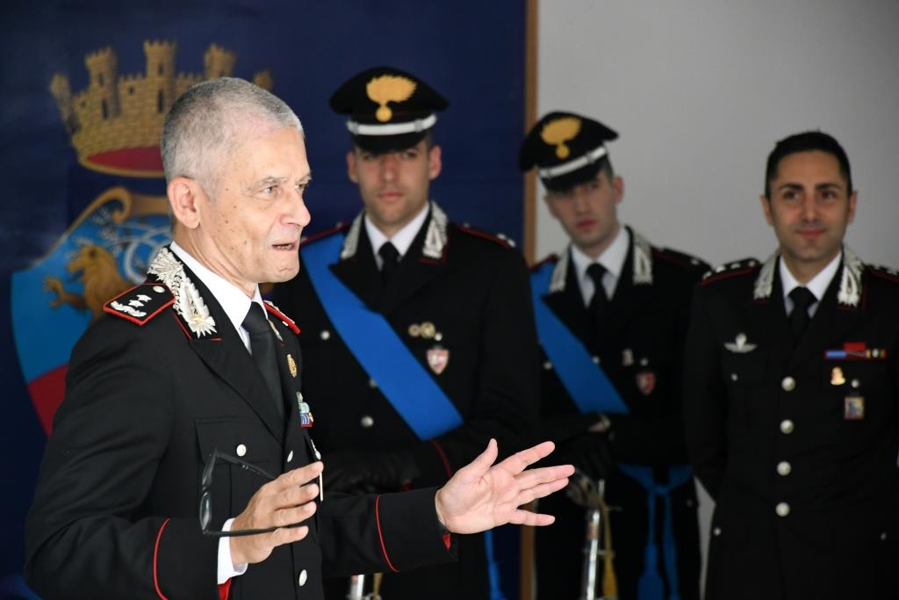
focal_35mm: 210
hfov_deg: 9.8
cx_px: 450
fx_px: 5245
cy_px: 300
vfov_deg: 6.5
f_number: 5.6
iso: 2500
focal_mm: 140
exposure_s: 1/200
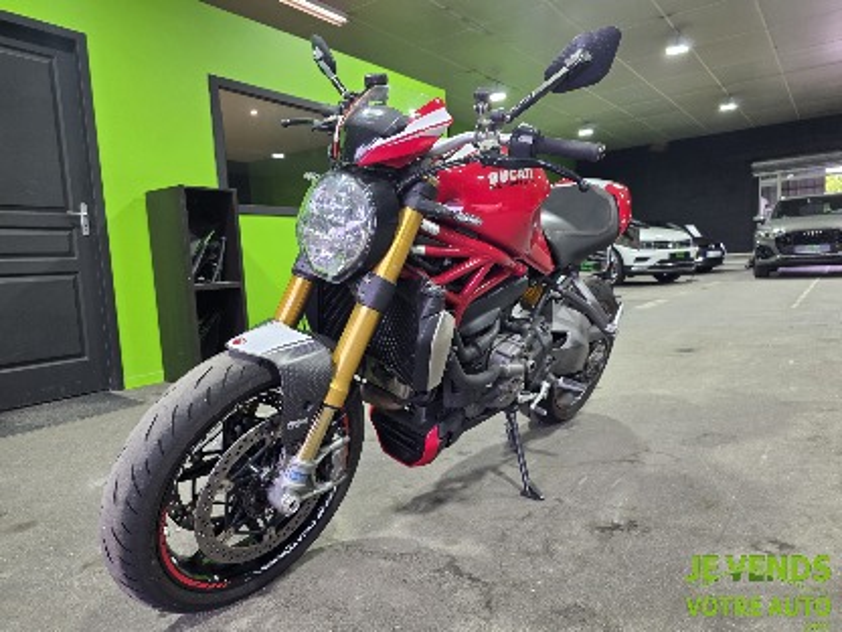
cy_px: 316
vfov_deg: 58.9
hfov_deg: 73.9
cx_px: 421
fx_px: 559
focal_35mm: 23
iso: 100
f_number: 1.7
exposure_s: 1/100
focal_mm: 6.25
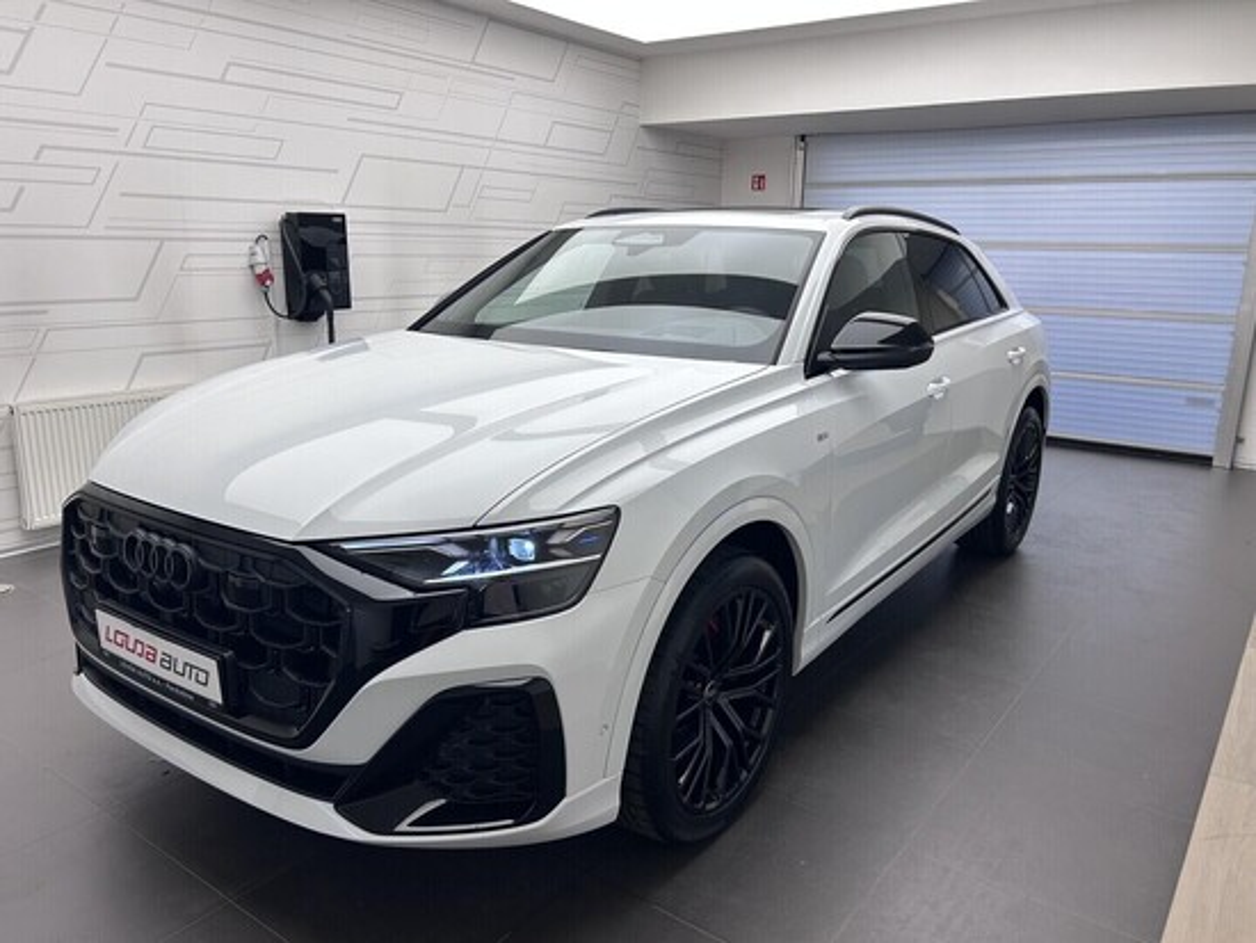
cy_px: 472
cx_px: 628
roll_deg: -0.8
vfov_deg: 53.1
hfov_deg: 67.3
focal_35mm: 26
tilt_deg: -14.0
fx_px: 944
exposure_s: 1/381
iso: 50
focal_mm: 5.7
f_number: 1.5
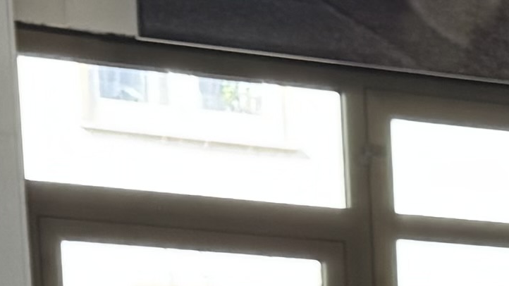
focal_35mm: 207
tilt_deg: -9.7
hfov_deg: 8.4
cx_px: 1632
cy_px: 1013
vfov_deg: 5.3
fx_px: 2794
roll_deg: -1.4
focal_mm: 6.76
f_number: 1.78
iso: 80
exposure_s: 1/111
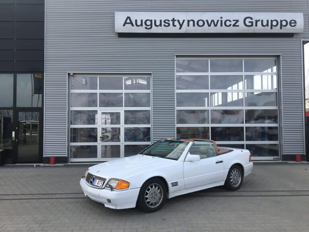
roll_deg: +0.6
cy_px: 116
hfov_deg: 61.7
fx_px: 259
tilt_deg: +3.3
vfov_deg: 48.2
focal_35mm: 29
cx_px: 154
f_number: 2.2
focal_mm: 4.15
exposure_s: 1/827
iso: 25
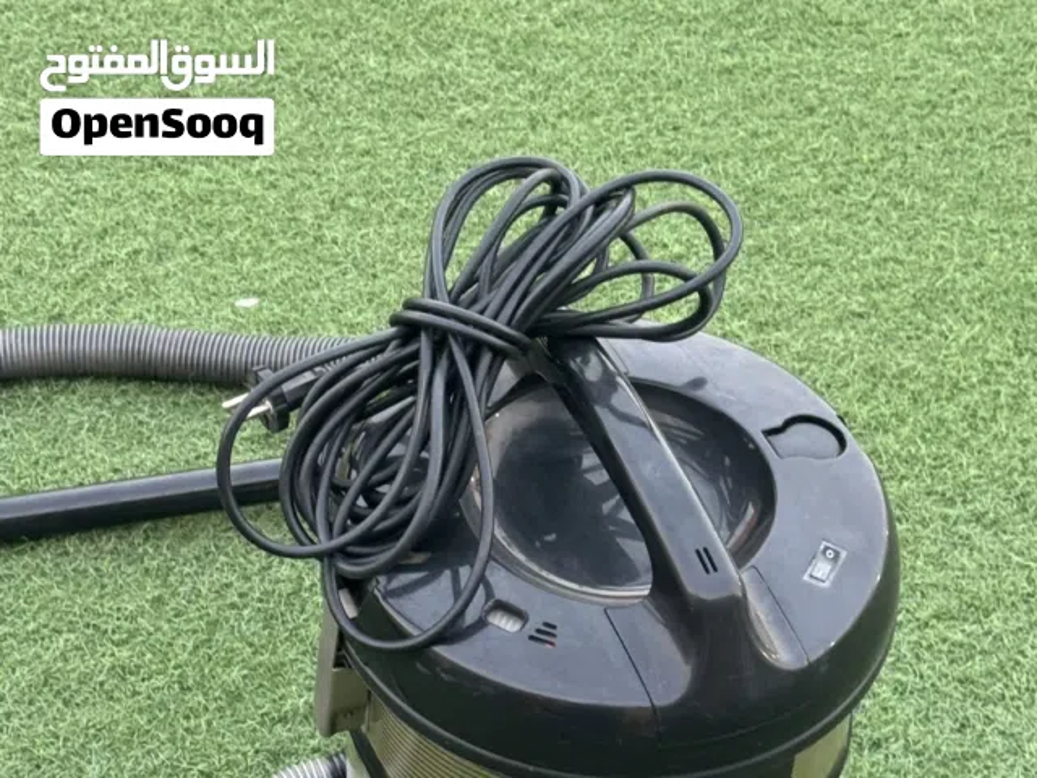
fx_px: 1438
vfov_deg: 30.3
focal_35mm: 48
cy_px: 389
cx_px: 518
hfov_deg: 39.7
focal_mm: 6.76
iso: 125
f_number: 1.78
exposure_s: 1/50
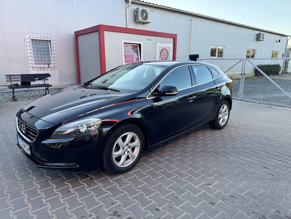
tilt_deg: -12.5
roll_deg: +0.4
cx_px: 146
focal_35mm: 24
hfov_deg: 71.6
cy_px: 110
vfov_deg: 56.8
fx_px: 202
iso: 80
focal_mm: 6.76
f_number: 1.78
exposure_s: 1/488
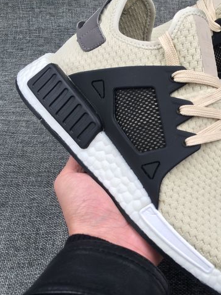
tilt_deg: -48.8
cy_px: 147
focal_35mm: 39
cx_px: 176
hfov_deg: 35.7
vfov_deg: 47.9
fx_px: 332
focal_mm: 4.15
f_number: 2.2
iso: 32
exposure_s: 1/193
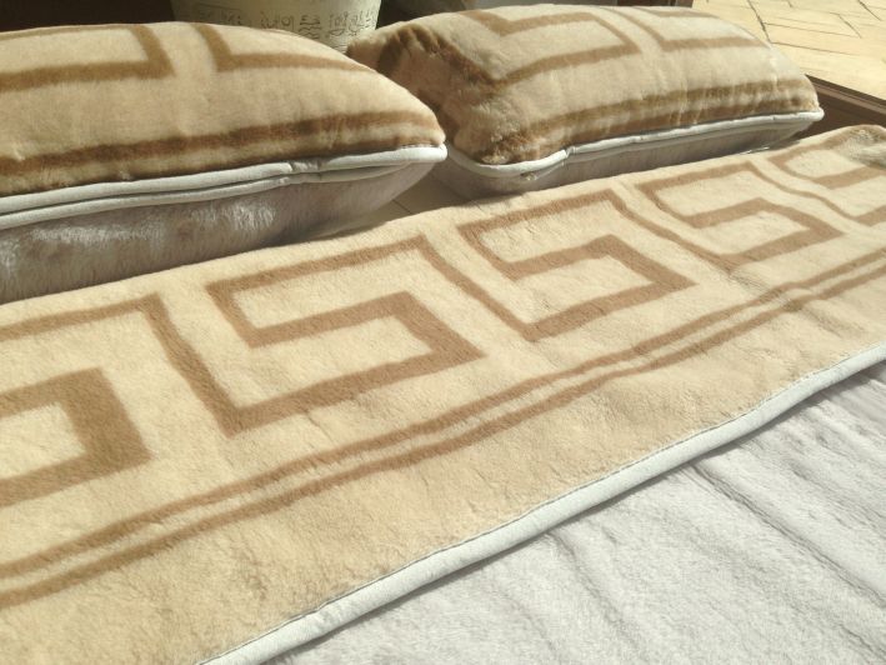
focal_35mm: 33
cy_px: 332
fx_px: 845
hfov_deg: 55.3
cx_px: 443
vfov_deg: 43.0
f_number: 2.4
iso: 50
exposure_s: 1/2008
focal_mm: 4.13
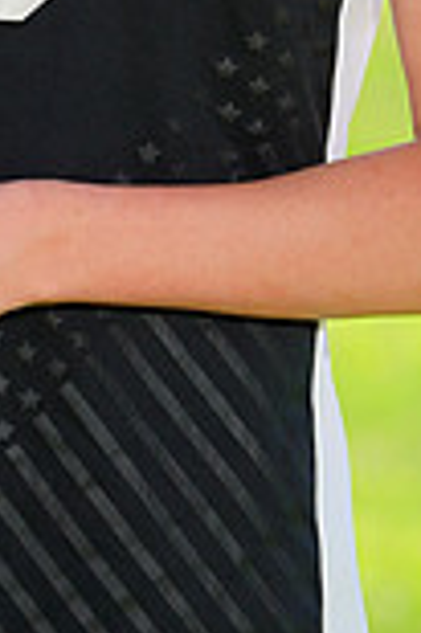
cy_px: -490
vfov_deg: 1.9
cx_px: 61
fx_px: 18757
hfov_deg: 1.3
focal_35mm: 1067
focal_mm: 285
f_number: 10
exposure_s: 1/200
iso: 200
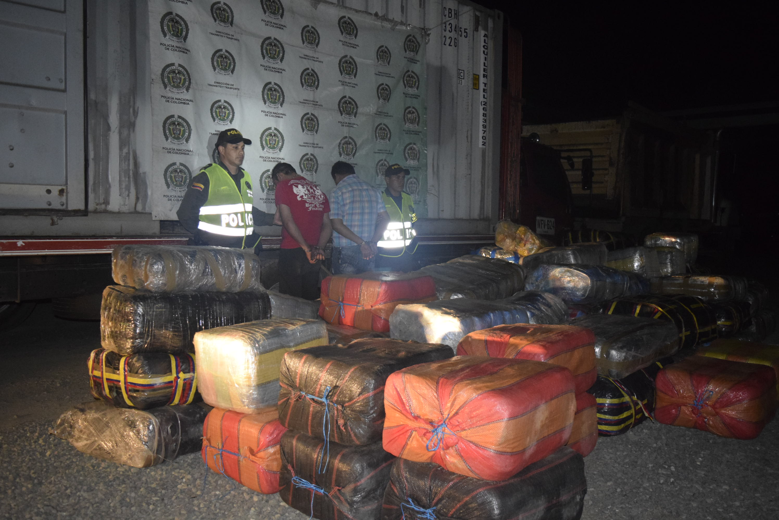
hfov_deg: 61.9
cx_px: 390
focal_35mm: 30
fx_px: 650
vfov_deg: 43.7
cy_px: 260
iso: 3200
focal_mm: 20
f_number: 3.8
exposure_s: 1/200
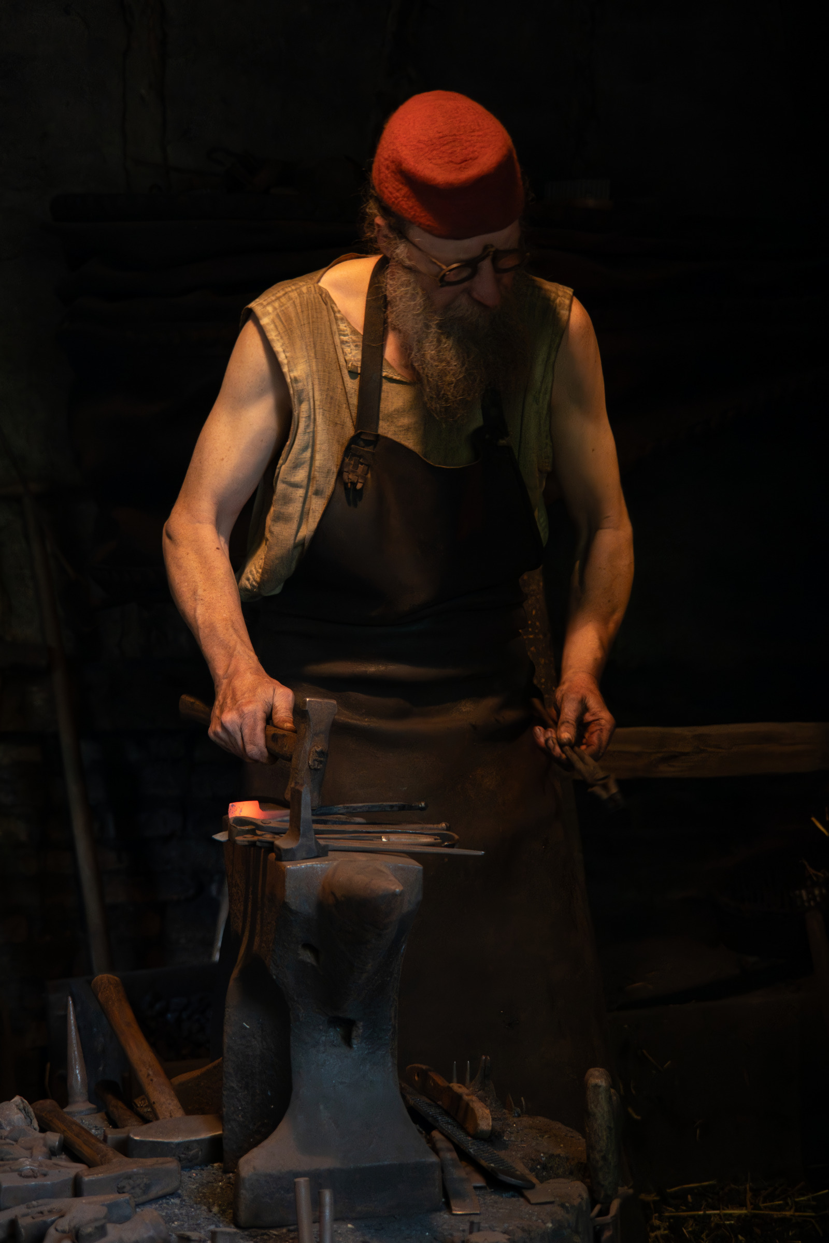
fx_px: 2590
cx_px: 414
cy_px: 622
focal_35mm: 75
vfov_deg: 27.0
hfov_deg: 18.2
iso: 1600
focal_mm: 39.1
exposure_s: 1/100
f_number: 2.8
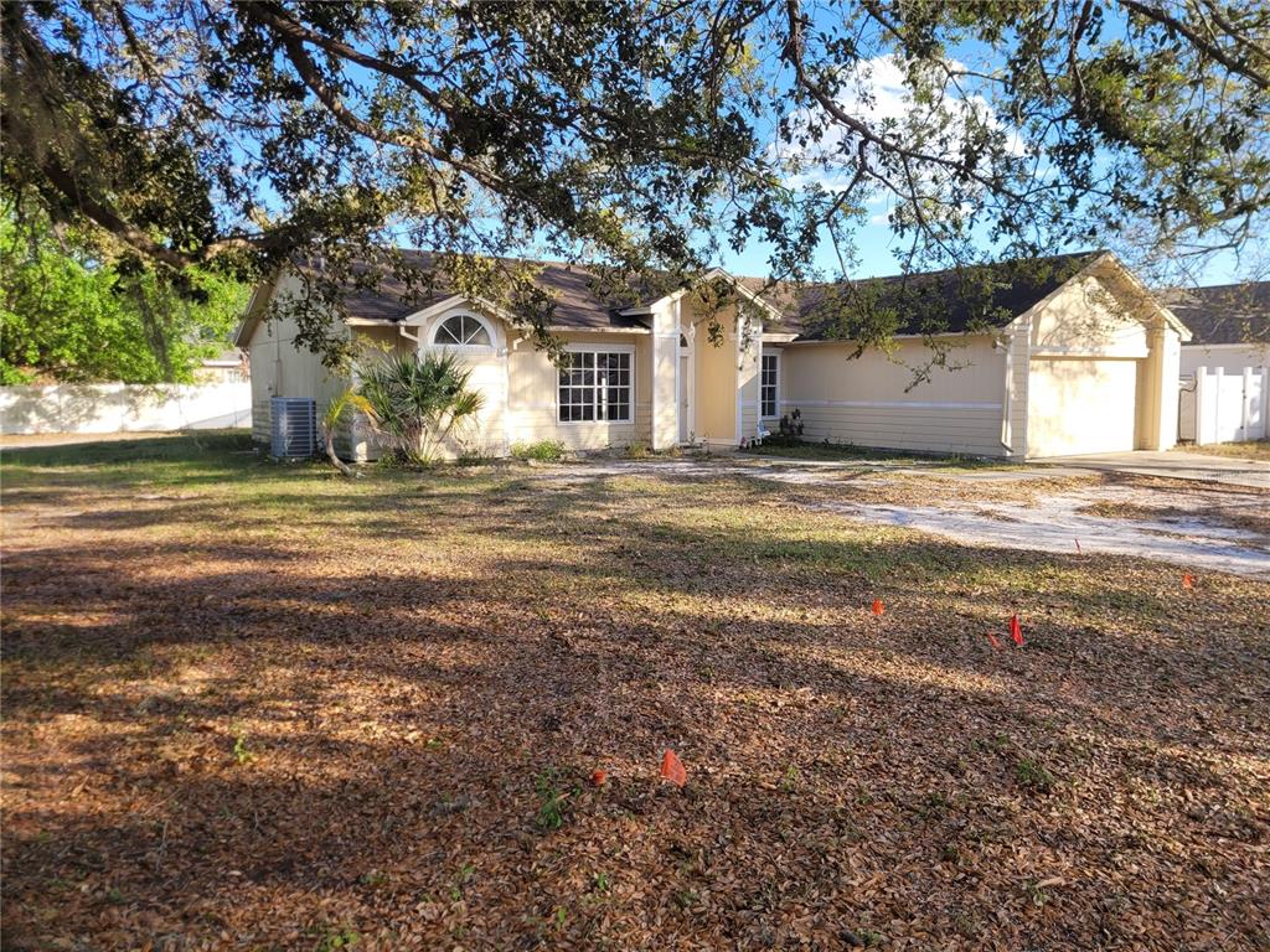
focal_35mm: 26
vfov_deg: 53.1
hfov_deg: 67.3
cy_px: 476
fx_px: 954
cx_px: 635
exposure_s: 1/799
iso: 40
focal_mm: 5.4
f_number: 1.8
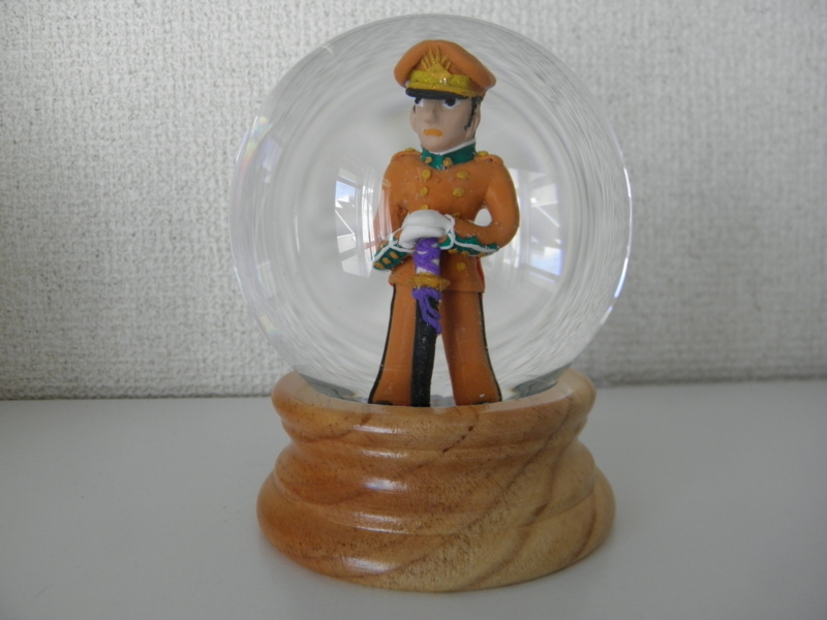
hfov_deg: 63.4
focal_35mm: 28
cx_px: 414
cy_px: 310
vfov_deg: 49.7
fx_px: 669
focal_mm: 5
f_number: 3.5
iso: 125
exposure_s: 1/30
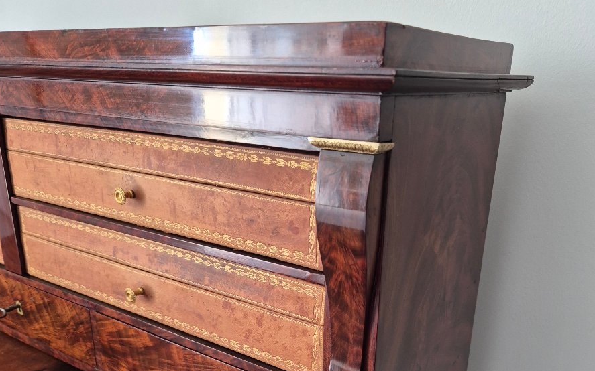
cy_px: 279
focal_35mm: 33
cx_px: 296
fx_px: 535
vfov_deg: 37.3
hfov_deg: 58.2
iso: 160
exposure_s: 1/180
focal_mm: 5.4
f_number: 1.8
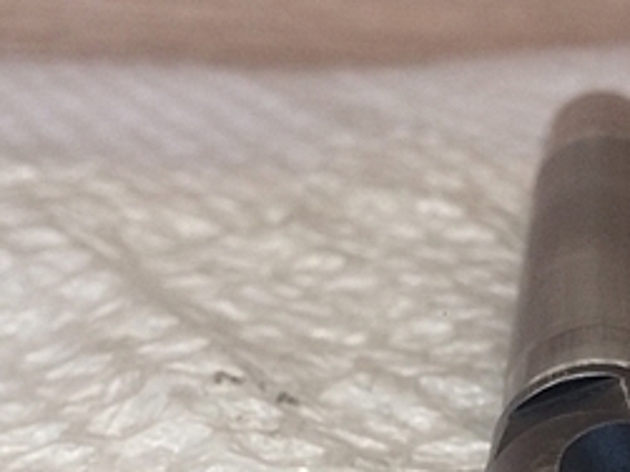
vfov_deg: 19.0
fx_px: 1346
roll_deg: -0.1
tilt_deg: -26.7
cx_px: 572
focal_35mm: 74
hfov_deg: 25.5
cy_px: 540
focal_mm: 4.15
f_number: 2.2
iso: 40
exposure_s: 1/40
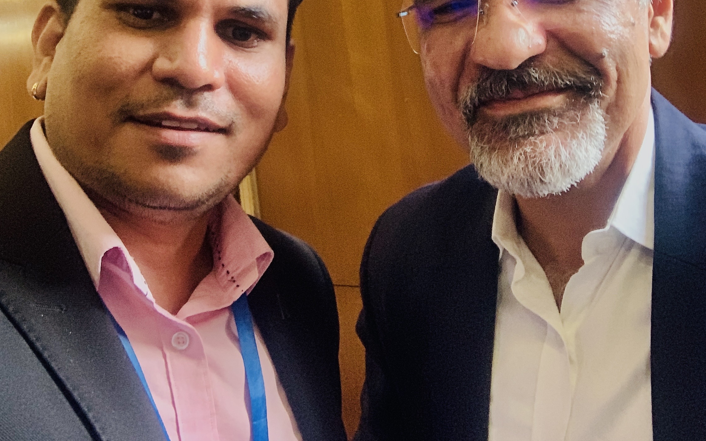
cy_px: -13
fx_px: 885
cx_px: 356
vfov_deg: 26.3
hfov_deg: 43.5
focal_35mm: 46
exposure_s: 1/25
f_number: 2.2
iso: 320
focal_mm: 2.87
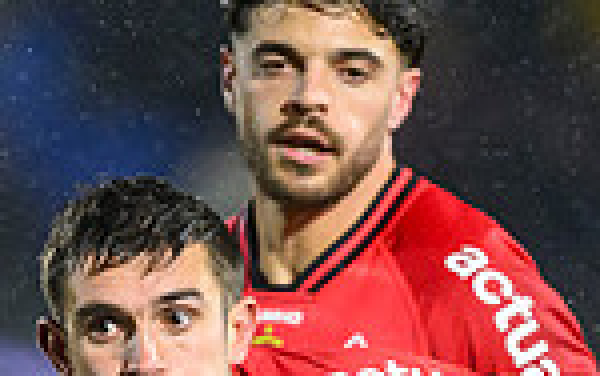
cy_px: 868
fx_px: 30045
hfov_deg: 1.1
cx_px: 213
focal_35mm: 1836
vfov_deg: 0.7
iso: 5000
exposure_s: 1/1600
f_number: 3.2
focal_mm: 400
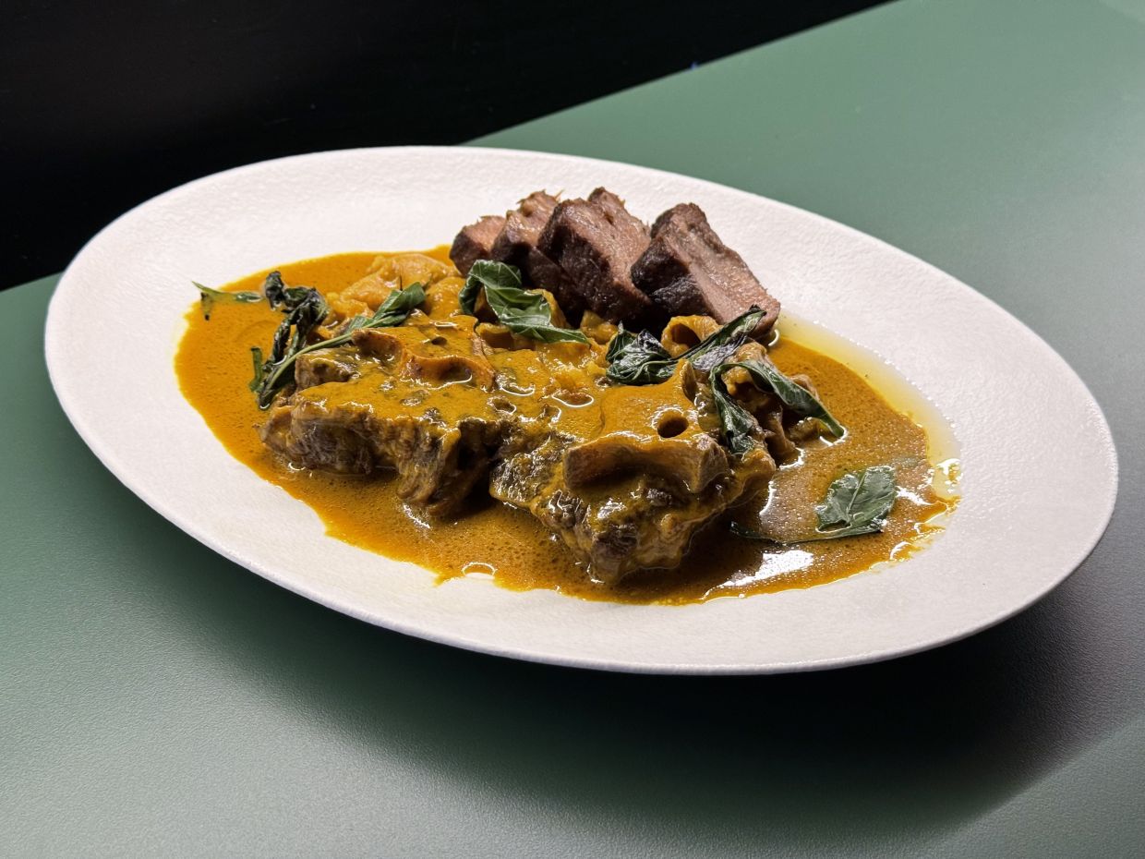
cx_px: 572
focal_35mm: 48
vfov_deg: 30.3
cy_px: 430
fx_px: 1588
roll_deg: -1.0
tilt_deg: -39.8
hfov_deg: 39.7
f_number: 1.78
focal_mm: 6.76
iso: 100
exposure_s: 1/50
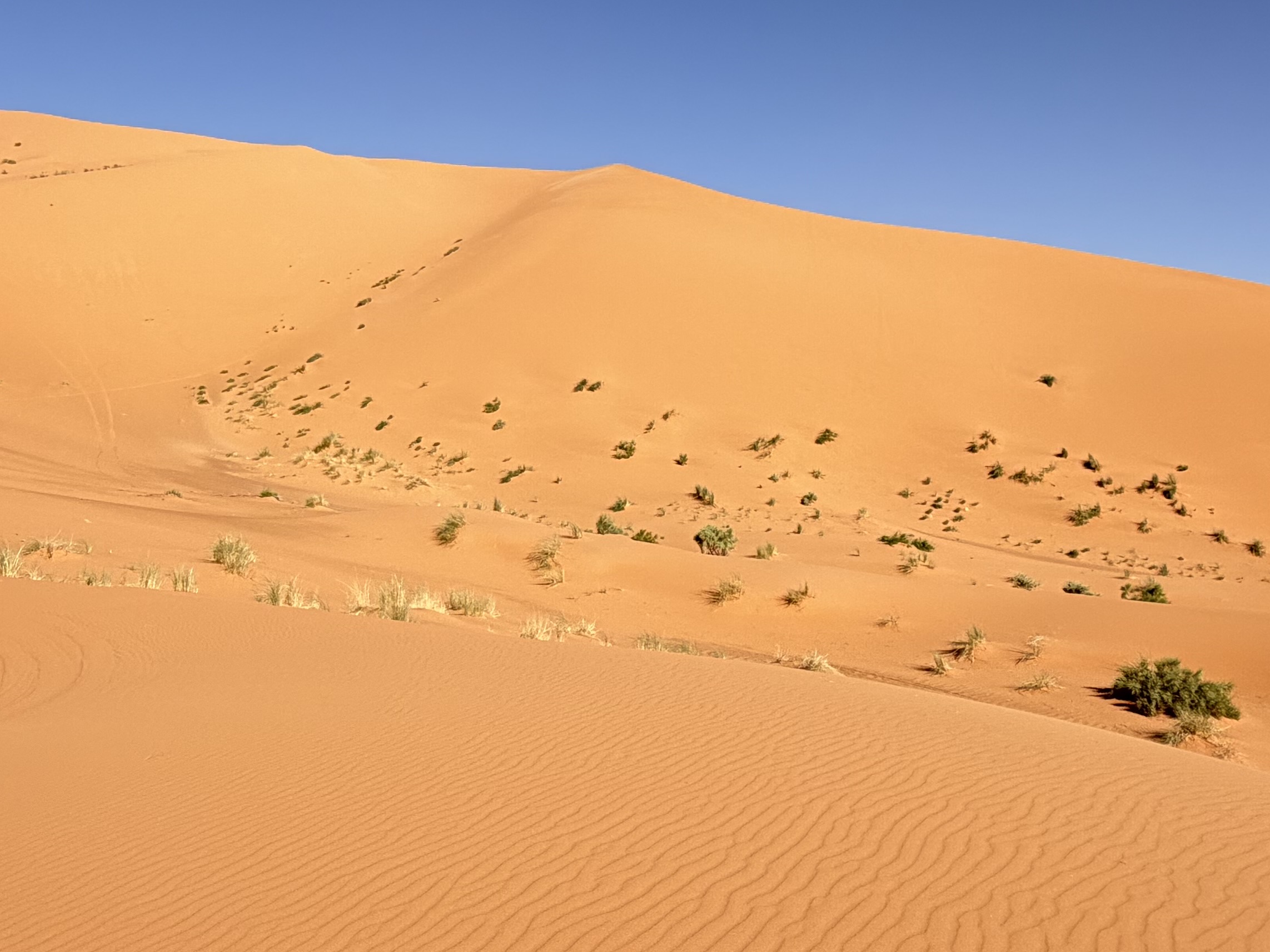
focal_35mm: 35
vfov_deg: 40.5
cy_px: 383
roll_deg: -1.6
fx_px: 1284
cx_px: 605
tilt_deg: +3.9
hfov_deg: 52.6
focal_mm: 2.22
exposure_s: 1/888
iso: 20
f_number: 2.2
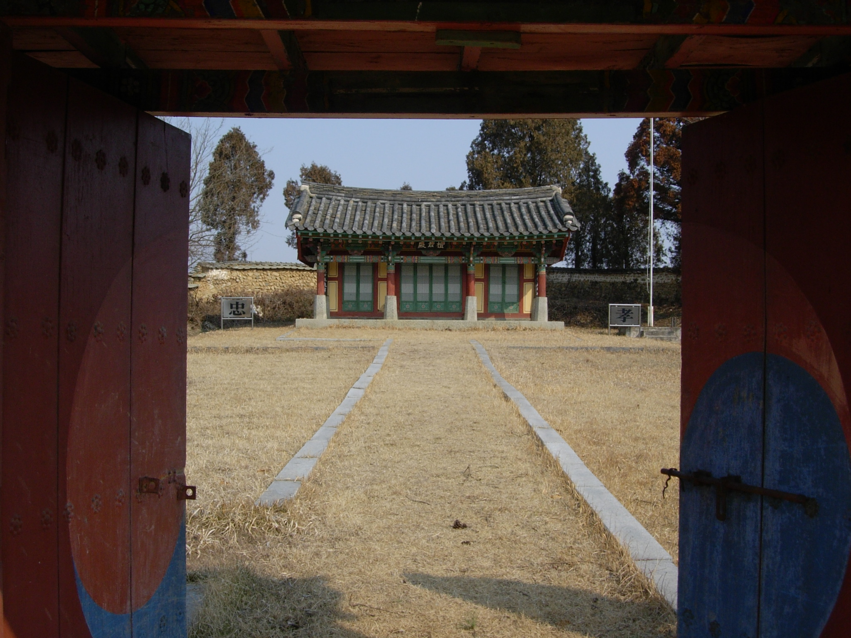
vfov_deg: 35.1
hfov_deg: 45.8
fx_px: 1008
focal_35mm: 41
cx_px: 426
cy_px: 319
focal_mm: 8.5
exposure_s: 1/592
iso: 64
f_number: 4.9
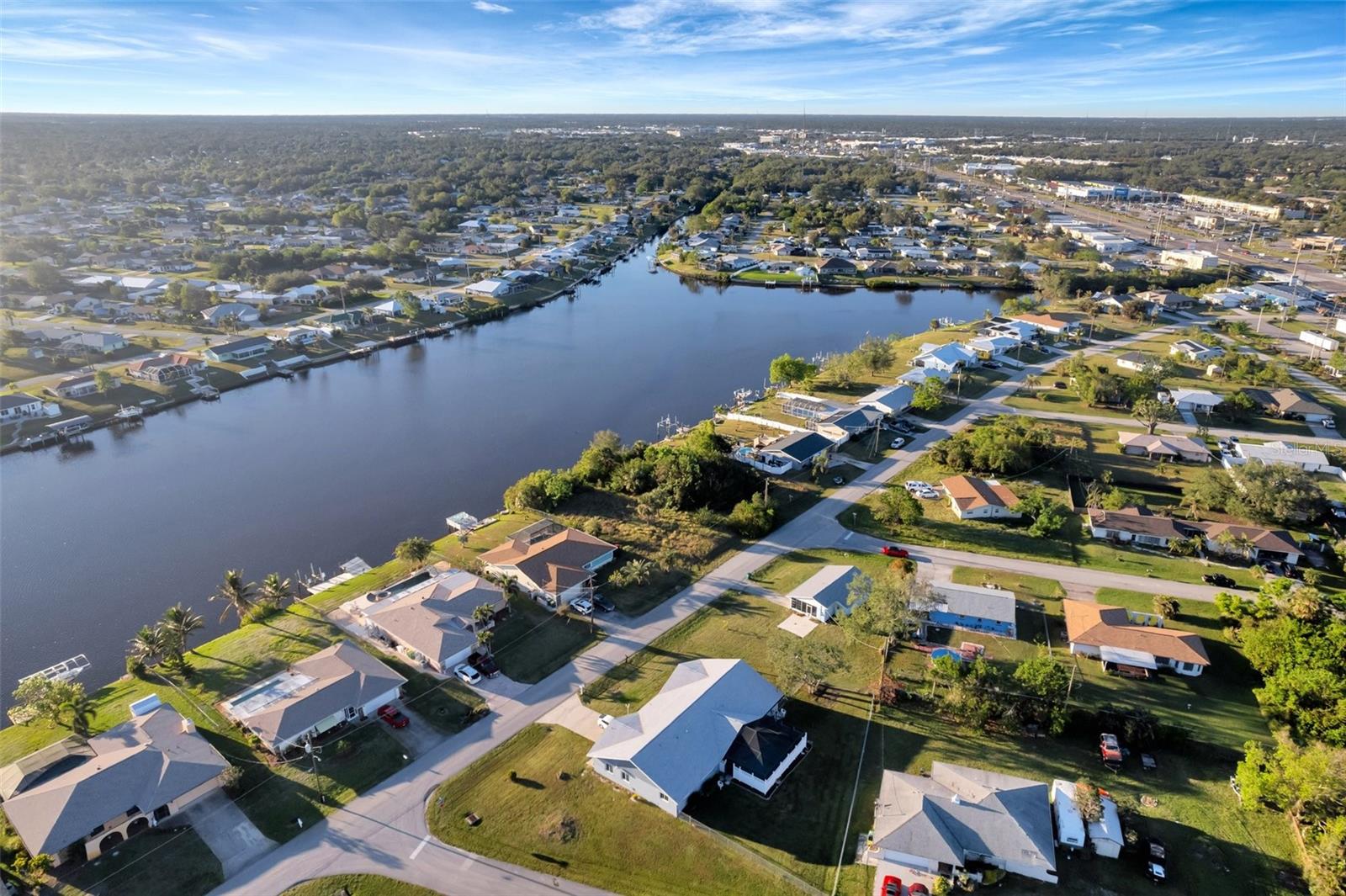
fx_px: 822
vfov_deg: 57.2
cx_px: 673
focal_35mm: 22
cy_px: 448
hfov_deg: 78.6
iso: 130
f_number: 2.8
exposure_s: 1/1000
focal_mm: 8.38
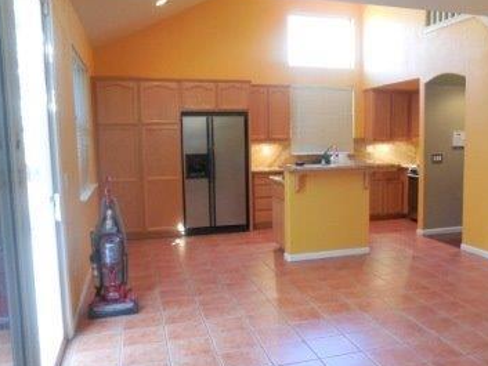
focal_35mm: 33
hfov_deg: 54.7
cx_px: 306
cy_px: 193
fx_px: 465
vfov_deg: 43.0
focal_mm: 4.6
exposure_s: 1/30
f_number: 3.5
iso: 360
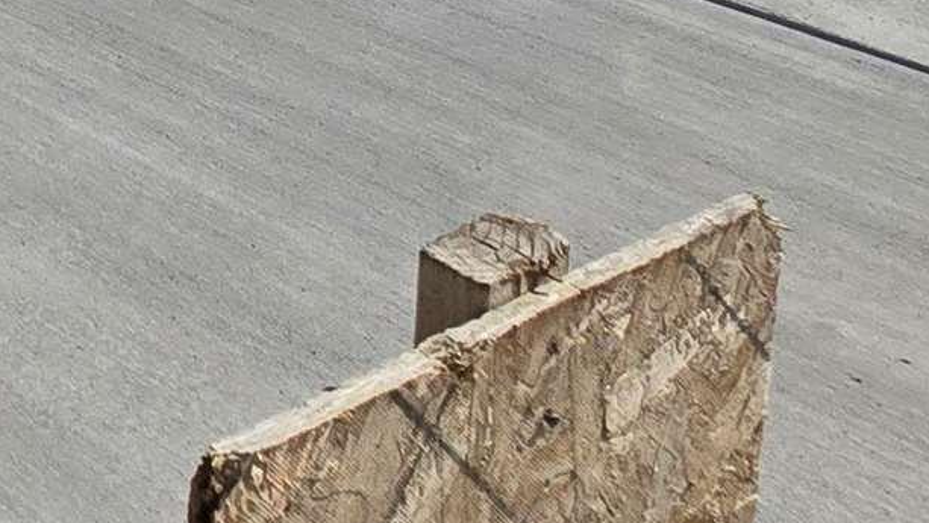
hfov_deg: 19.2
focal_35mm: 71
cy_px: -763
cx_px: -887
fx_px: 1749
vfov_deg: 12.8
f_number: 2.2
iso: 50
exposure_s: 1/3455
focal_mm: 2.2
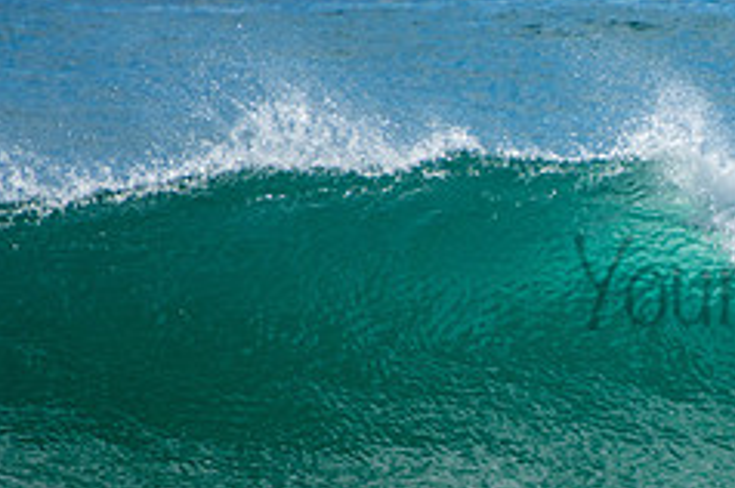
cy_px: 255
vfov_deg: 0.9
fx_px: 29869
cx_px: 892
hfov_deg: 1.4
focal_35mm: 1465
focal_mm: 400
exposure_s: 1/1250
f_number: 5.6
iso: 220
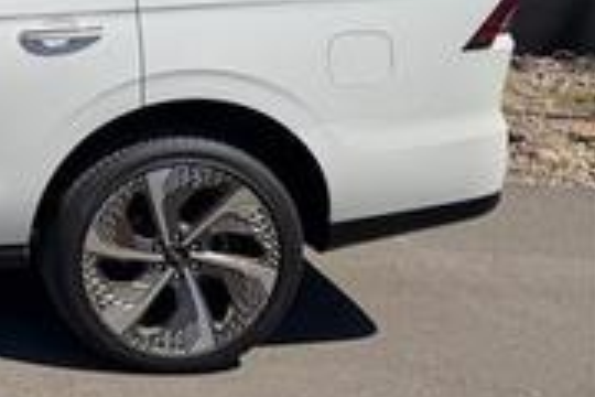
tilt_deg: -12.9
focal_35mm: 70
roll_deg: +1.1
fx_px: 1157
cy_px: 83
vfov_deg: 19.3
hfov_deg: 24.2
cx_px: -235
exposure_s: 1/8130
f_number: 1.78
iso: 80
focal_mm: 6.76
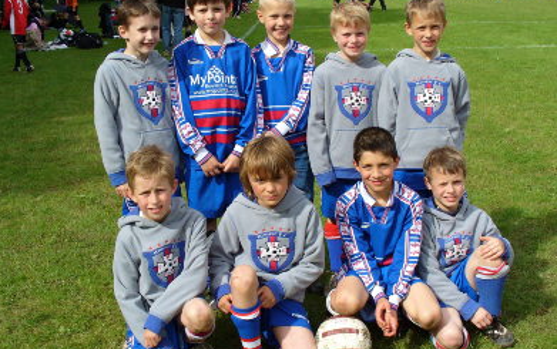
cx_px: 274
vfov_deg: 24.9
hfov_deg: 38.8
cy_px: 160
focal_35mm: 52
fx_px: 790
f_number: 6
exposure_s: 1/200
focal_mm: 7.9
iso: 64
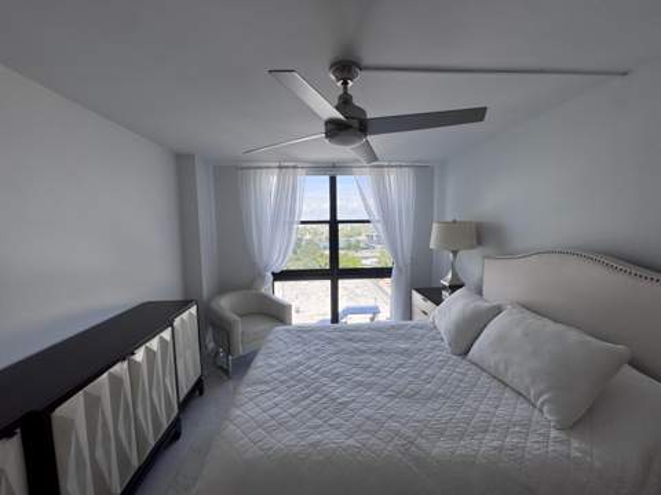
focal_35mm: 14
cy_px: 248
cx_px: 330
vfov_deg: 85.6
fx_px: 267
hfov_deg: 102.1
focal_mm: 2.22
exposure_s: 1/373
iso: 40
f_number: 2.2
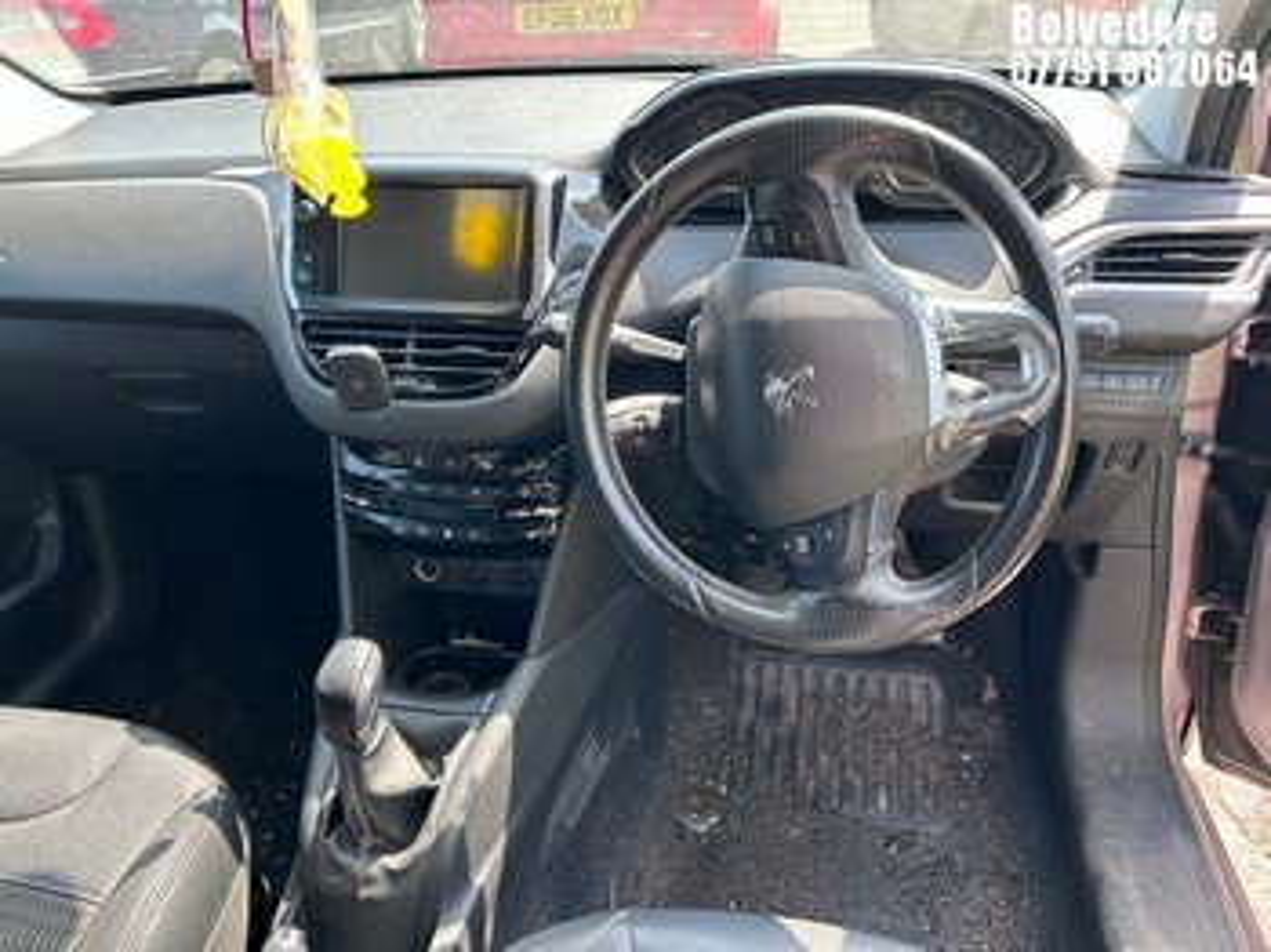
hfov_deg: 67.3
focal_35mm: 26
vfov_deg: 53.0
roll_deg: +2.6
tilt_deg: -28.1
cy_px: 476
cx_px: 636
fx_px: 954
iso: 64
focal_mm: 5.7
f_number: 1.5
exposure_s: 1/171
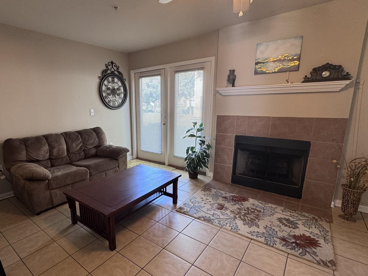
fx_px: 202
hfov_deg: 83.6
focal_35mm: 19
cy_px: 147
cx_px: 148
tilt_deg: -13.4
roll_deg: +1.3
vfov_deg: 68.6
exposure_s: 1/60
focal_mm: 2.22
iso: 160
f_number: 2.2
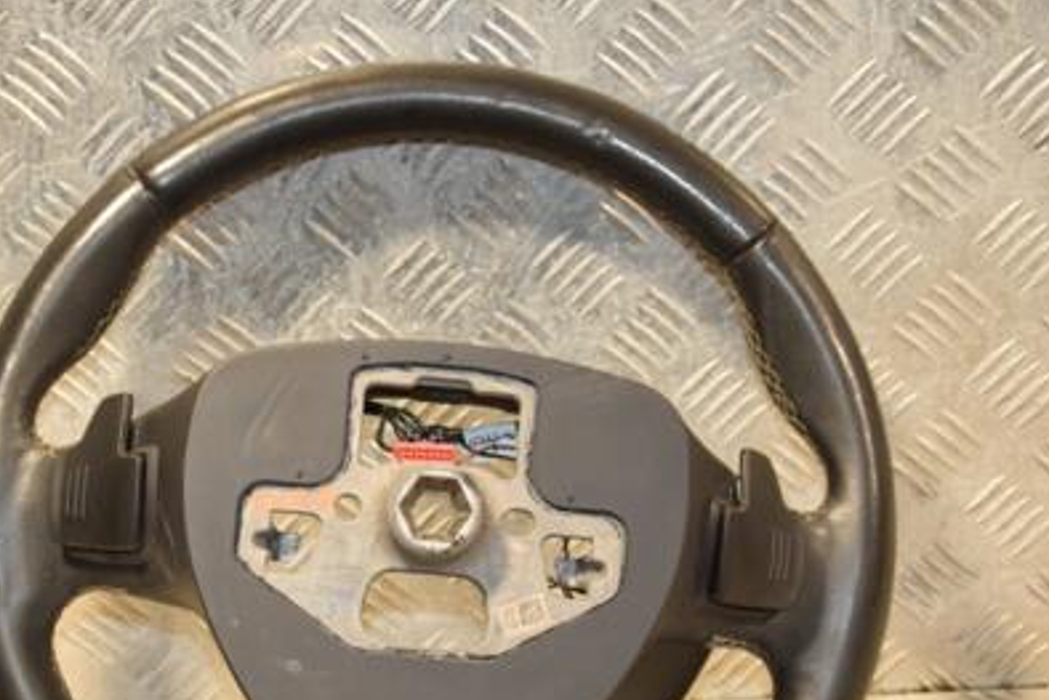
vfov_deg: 13.3
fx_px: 2995
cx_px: 351
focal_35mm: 103
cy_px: 522
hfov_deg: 19.8
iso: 800
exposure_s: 1/160
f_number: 4.8
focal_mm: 45
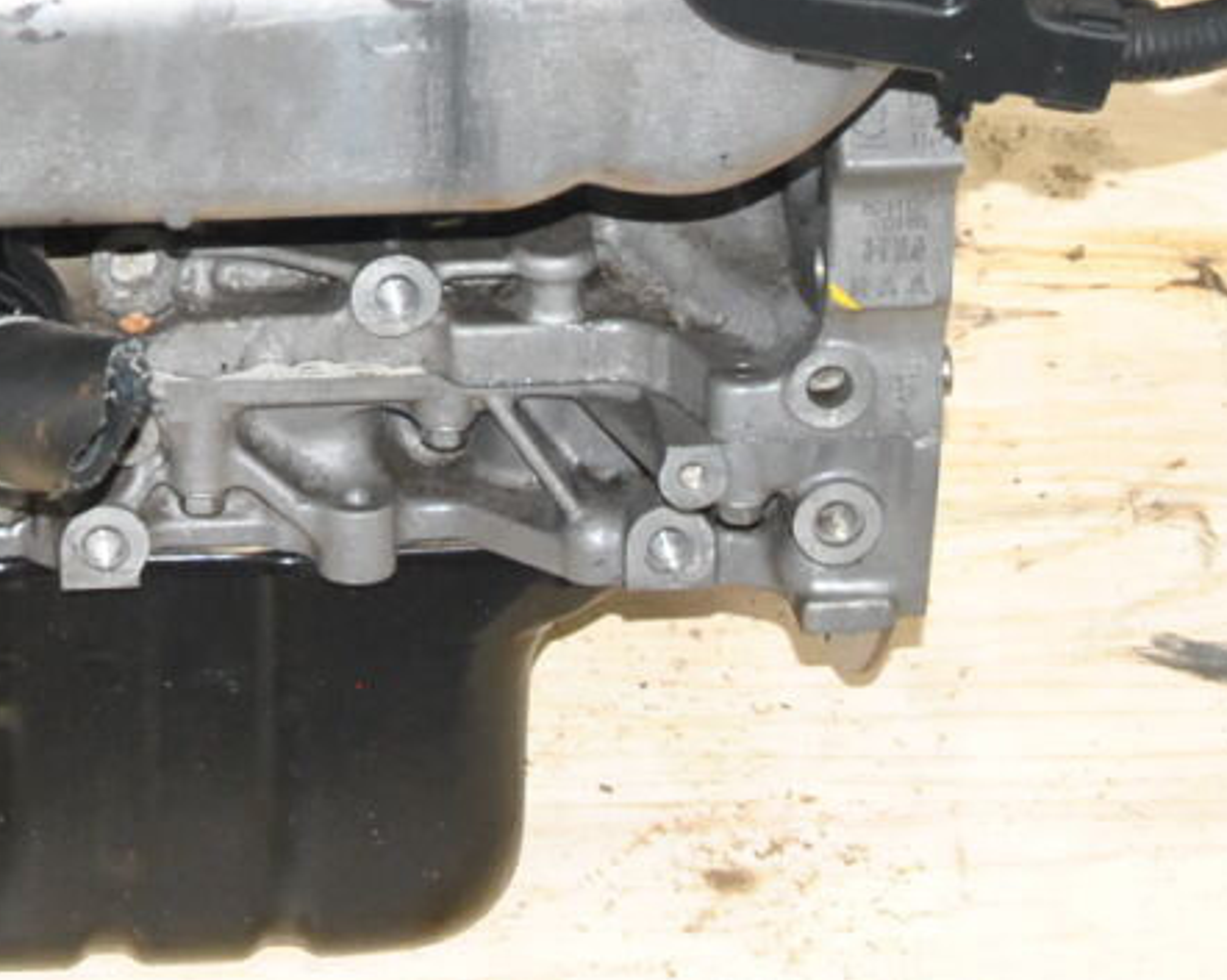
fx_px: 7040
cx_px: 133
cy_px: -290
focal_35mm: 194
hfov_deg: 9.9
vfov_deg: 7.9
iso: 800
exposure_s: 1/200
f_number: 8
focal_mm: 38
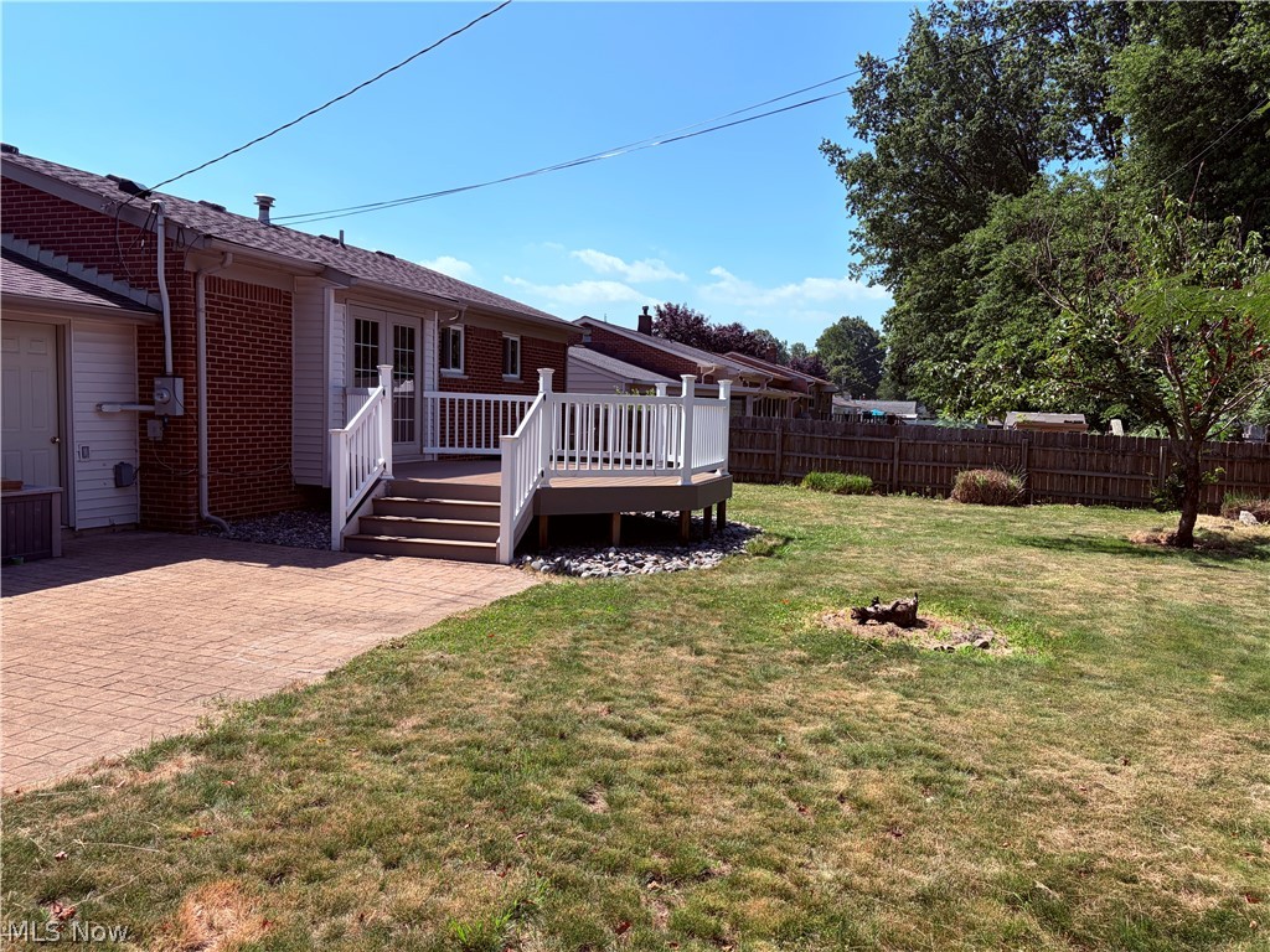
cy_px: 476
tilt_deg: -3.3
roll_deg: -1.2
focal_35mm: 26
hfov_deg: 67.3
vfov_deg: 53.1
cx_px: 635
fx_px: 954
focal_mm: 5.96
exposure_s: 1/3279
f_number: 1.6
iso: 50
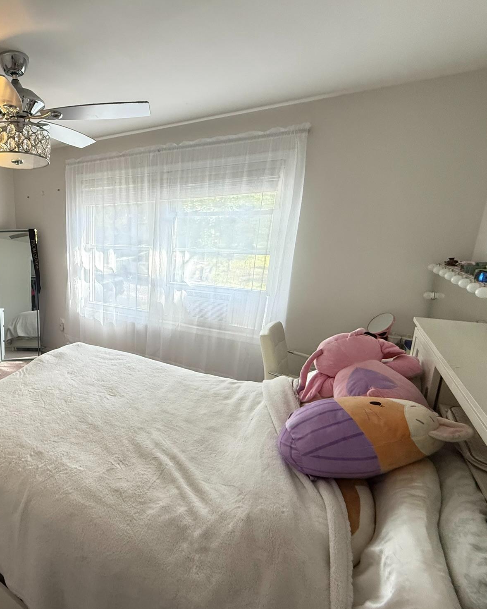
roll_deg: -0.1
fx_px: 342
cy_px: 303
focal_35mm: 19
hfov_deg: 62.7
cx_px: 76
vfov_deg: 83.3
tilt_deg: -12.8
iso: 320
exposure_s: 1/120
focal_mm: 2.22
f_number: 2.2
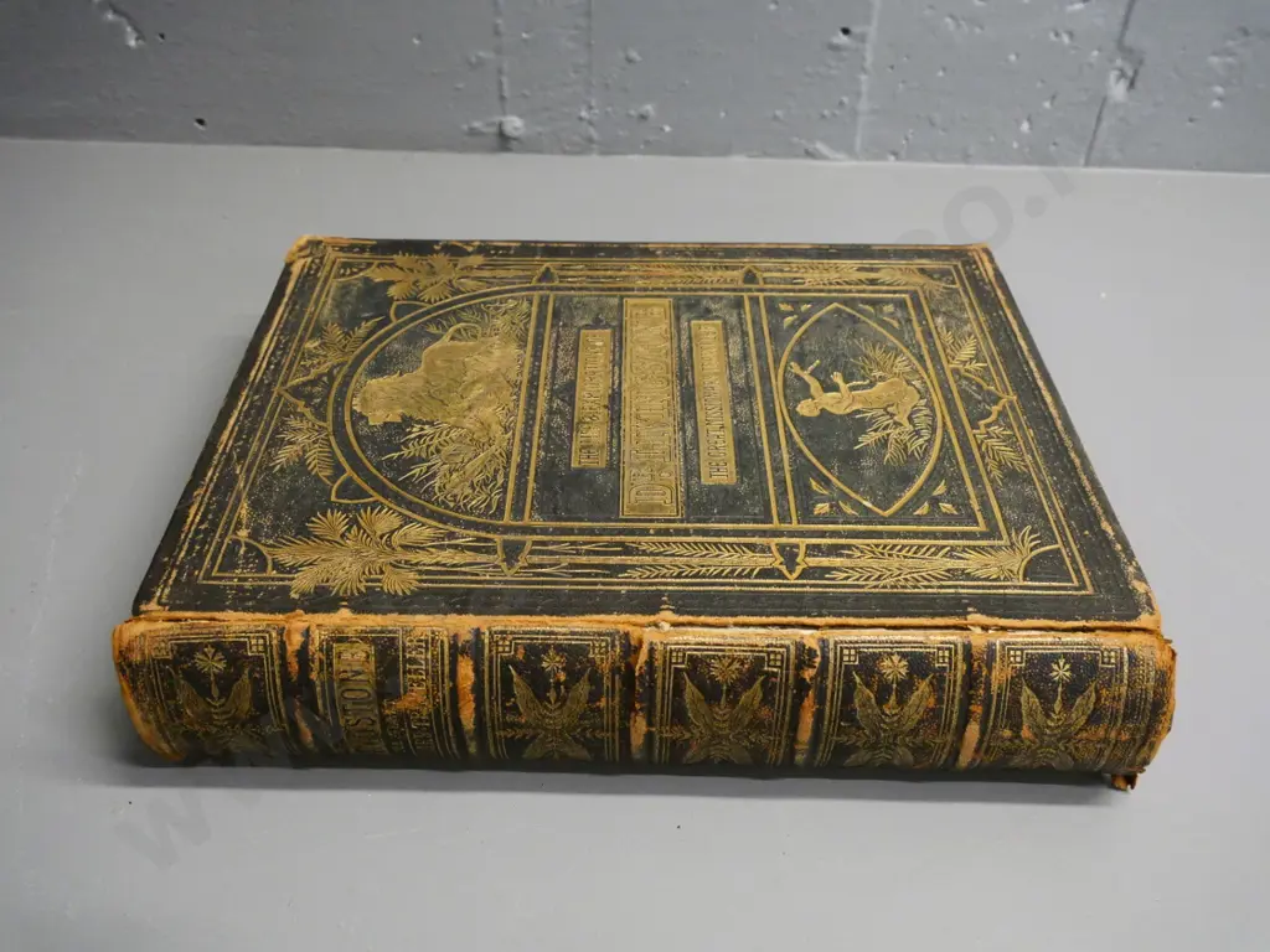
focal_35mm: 30
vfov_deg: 46.8
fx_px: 1101
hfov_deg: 60.0
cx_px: 635
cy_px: 476
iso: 3200
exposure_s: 1/100
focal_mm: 15
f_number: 5.6
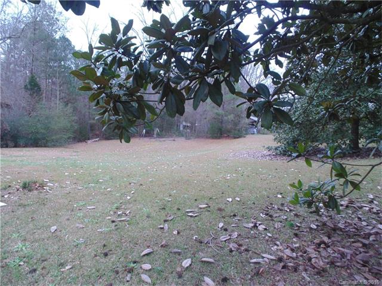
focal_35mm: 22
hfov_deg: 76.4
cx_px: 191
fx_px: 243
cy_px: 143
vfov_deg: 61.1
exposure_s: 1/80
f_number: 3.1
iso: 80
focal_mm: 4
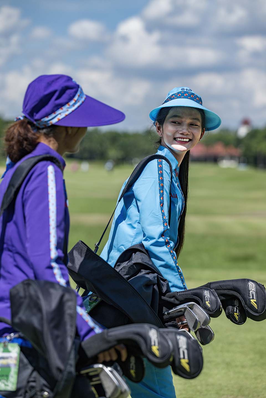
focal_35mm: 120
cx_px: 133
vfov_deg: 17.1
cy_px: 199
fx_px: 1330
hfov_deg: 11.4
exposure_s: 1/4000
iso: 140
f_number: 4
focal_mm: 120
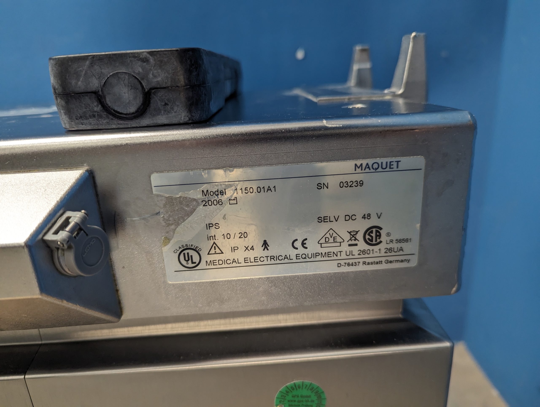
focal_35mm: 24
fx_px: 375
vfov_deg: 56.9
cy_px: 204
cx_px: 270
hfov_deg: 71.5
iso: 279
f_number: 1.85
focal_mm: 6.81
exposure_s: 1/100
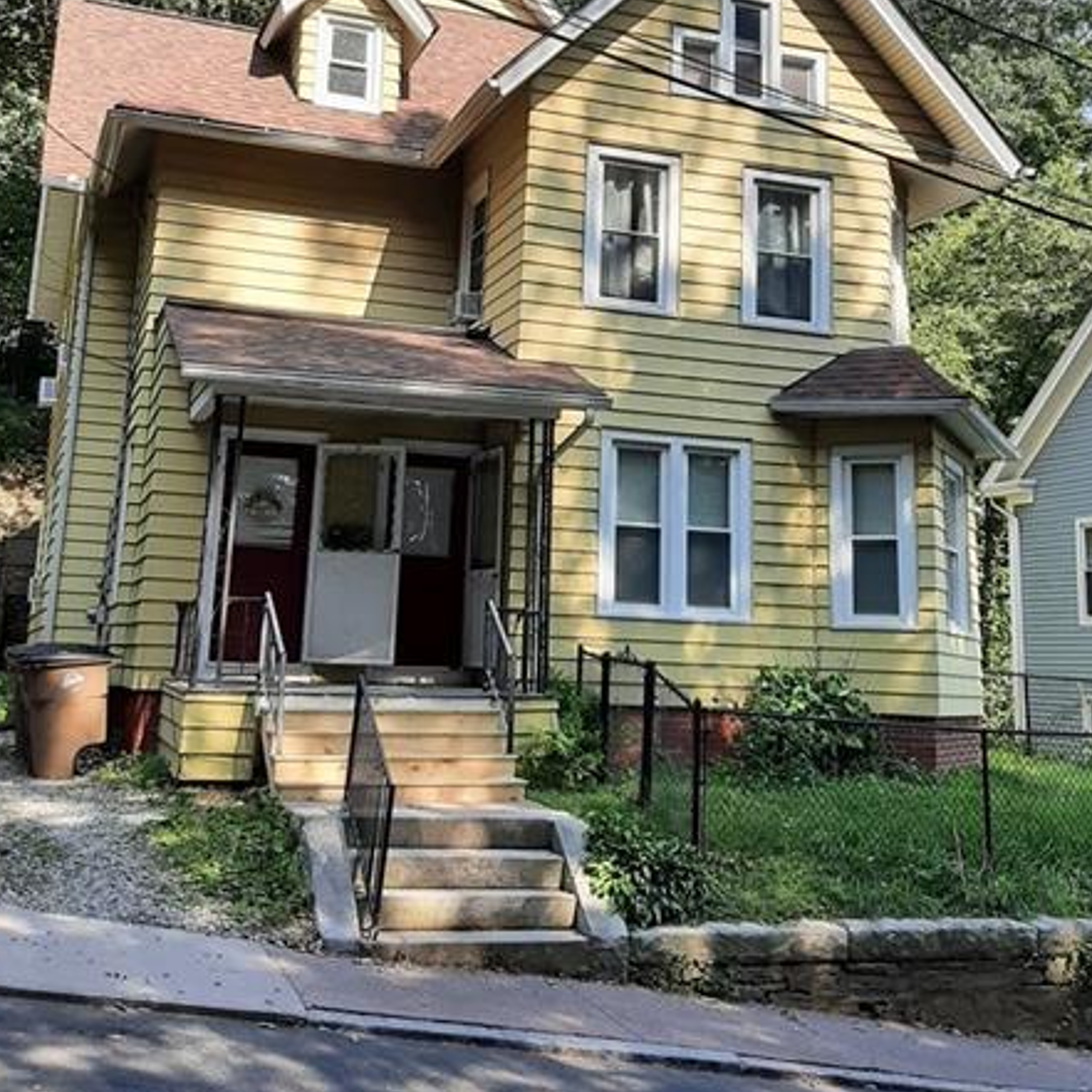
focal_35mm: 40
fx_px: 1428
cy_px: 317
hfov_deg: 41.9
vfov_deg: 41.0
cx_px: 562
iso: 40
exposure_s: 1/951
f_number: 1.7
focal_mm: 3.93
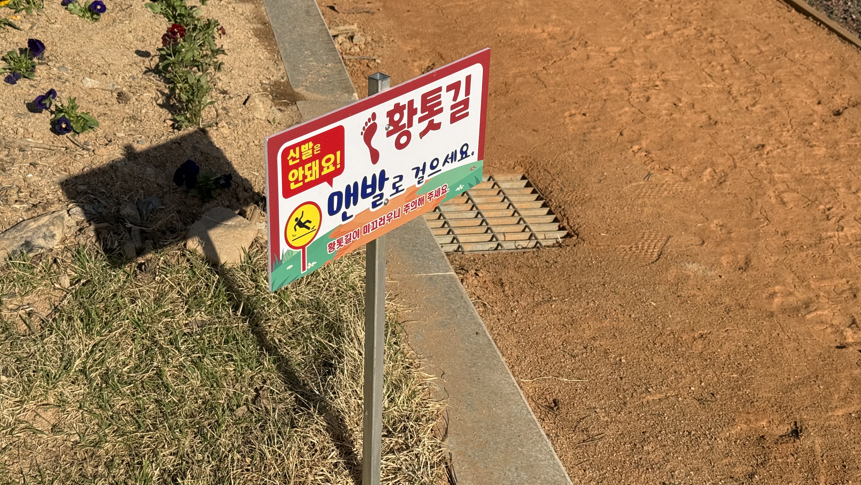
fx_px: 1210
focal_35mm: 53
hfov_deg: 39.2
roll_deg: -3.3
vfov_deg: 22.6
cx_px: 427
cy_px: 204
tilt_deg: -23.0
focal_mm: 6.76
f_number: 1.78
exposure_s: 1/9901
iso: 100
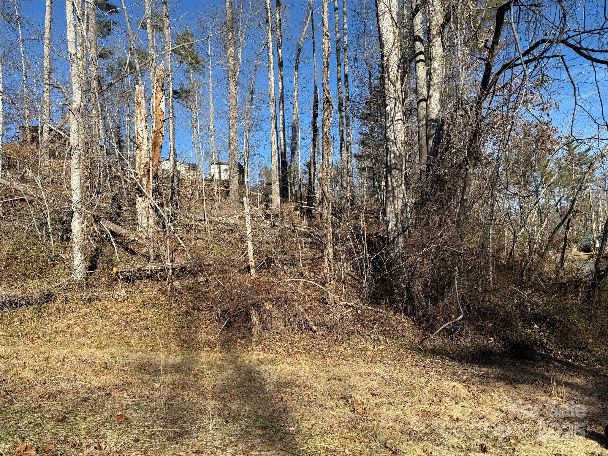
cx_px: 304
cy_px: 228
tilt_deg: +5.9
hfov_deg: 71.6
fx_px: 422
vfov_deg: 56.8
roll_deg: +2.9
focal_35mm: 24
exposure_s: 1/2907
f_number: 1.78
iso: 80
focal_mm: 6.76
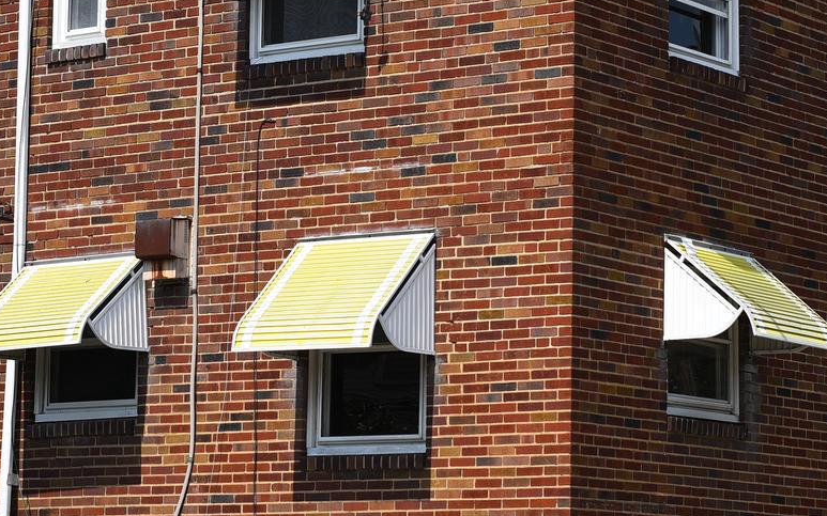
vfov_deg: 9.7
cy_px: 291
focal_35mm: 135
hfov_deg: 15.5
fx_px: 3042
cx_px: 535
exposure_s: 1/800
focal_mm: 50
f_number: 5.6
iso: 100
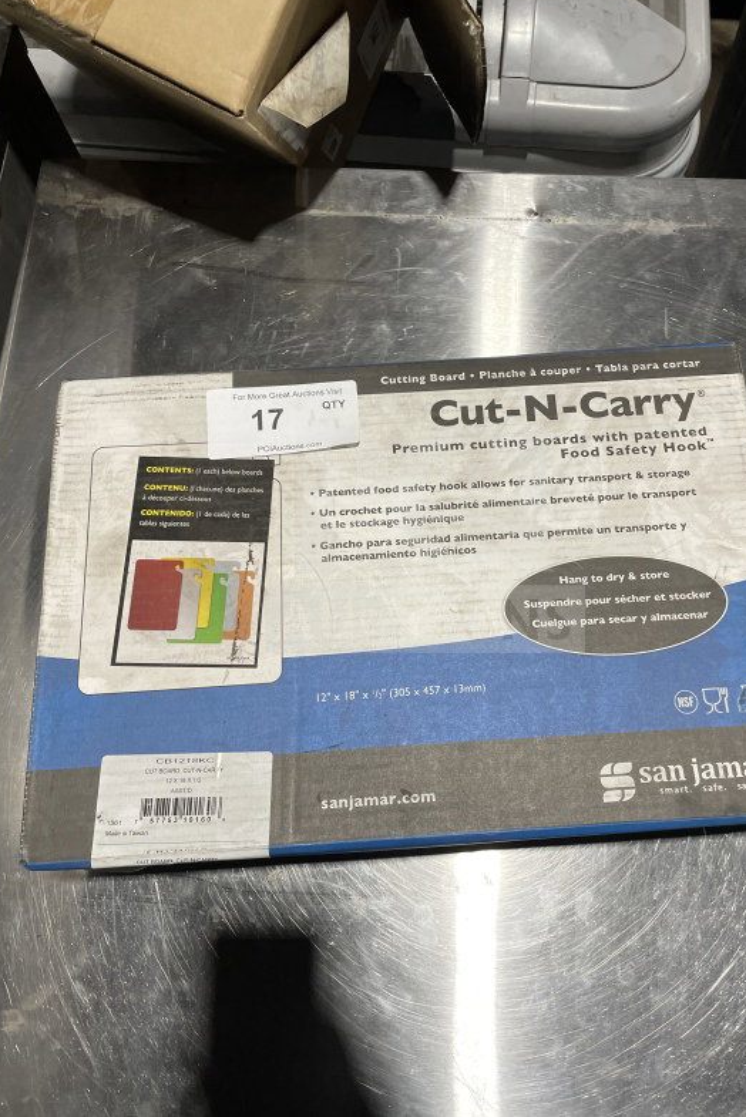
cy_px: 540
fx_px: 869
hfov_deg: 46.3
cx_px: 424
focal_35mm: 28
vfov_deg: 65.4
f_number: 1.6
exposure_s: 1/121
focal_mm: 4.2
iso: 125
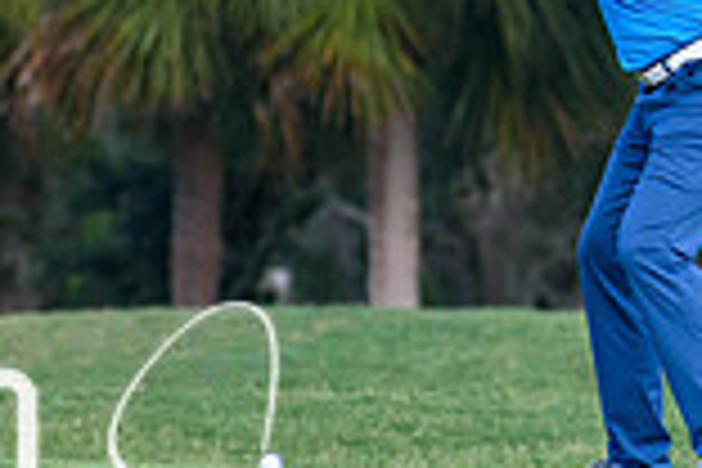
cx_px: 680
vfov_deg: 1.0
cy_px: 128
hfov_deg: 1.5
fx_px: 26147
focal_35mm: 1341
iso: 560
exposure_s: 1/1000
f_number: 6
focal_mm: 240
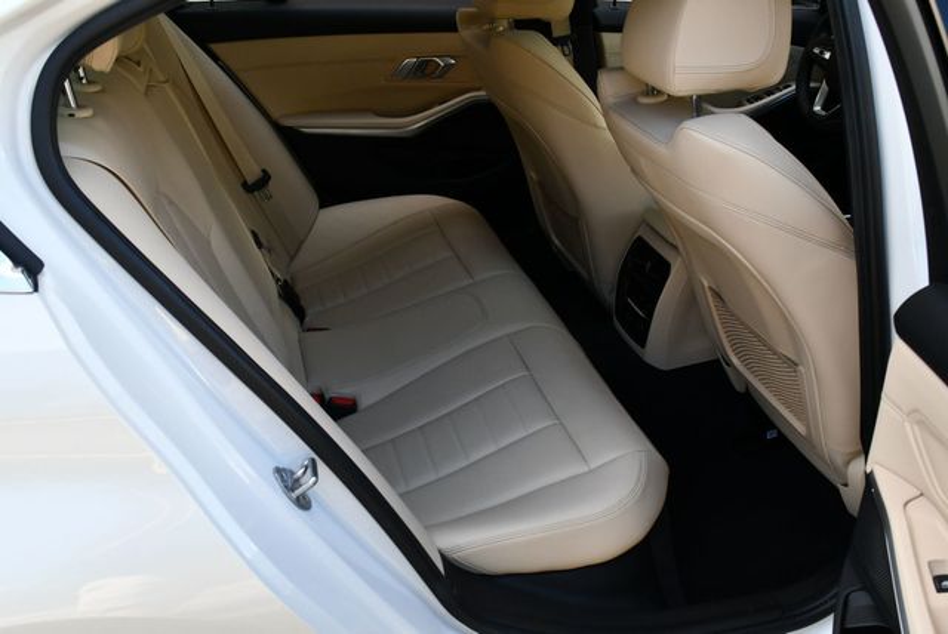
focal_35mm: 36
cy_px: 317
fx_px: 949
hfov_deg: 53.1
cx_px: 474
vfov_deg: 36.9
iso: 360
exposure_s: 1/250
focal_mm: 18
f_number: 5.6
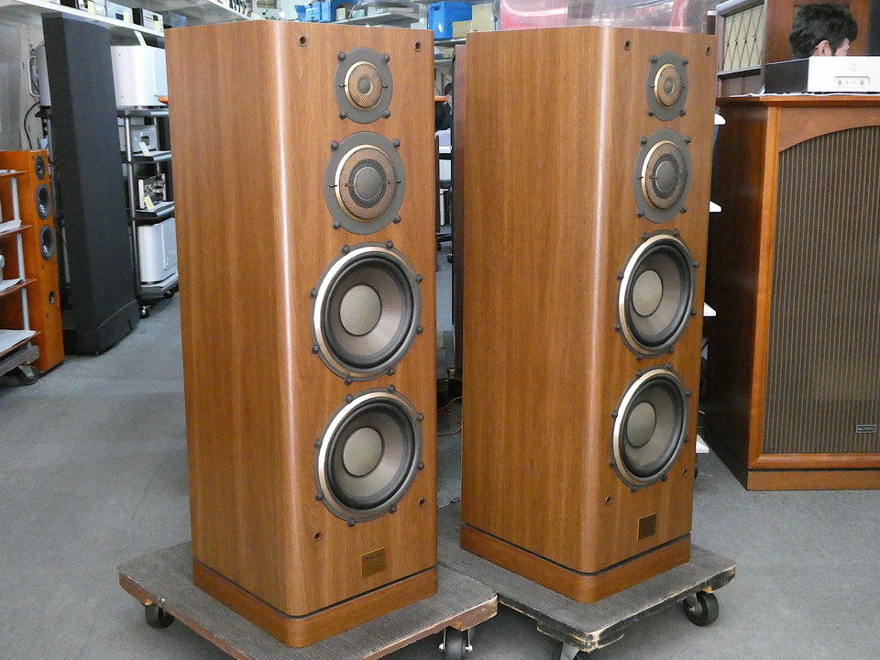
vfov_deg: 36.0
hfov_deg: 46.8
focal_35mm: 40
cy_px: 330
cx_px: 440
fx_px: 1017
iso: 1600
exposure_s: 1/60
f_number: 3.8
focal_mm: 7.2
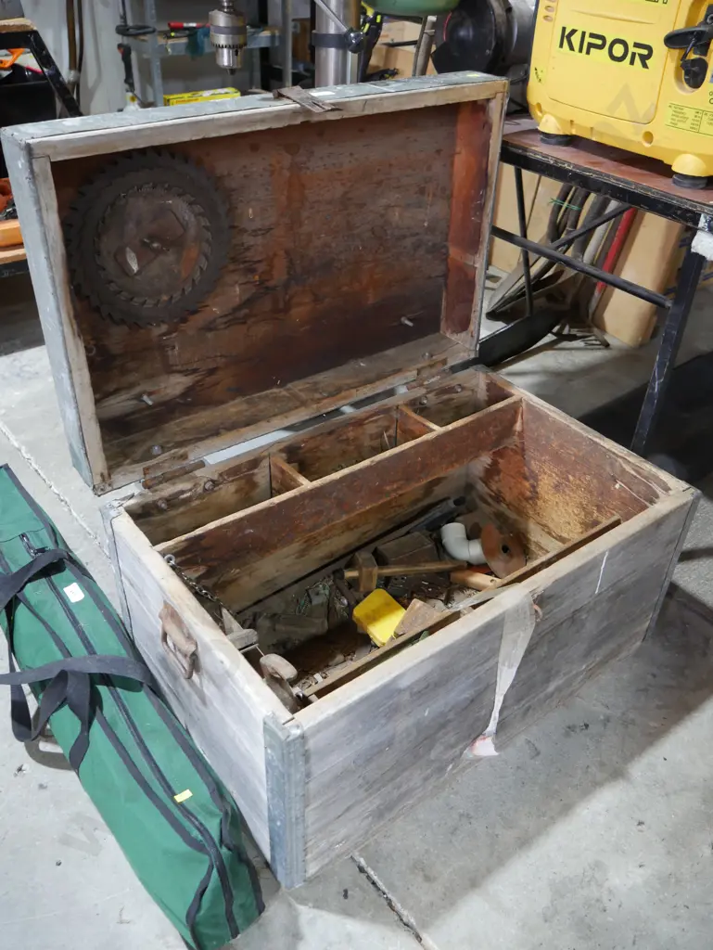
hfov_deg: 49.8
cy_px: 475
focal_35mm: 28
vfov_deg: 63.4
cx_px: 356
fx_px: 768
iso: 640
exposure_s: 1/60
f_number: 3.5
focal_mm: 14
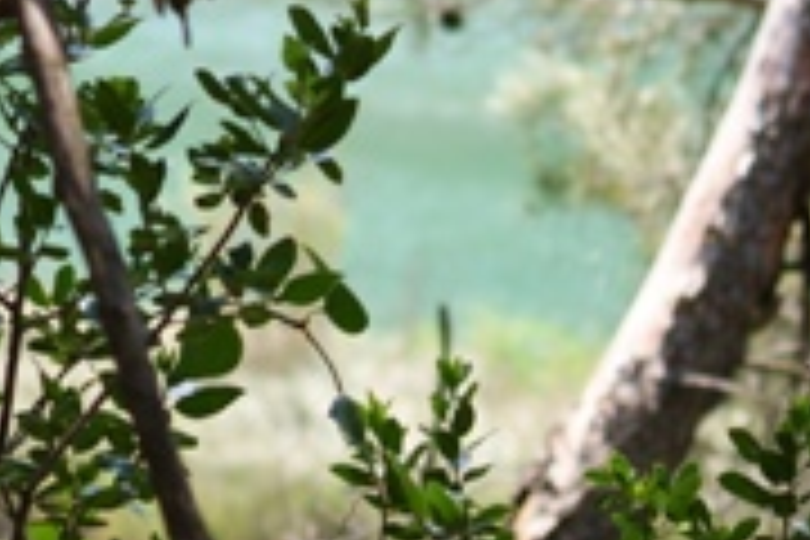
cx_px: -414
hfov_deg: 5.1
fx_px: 9017
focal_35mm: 401
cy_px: -234
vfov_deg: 3.4
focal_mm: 75
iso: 100
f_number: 4.5
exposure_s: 1/200
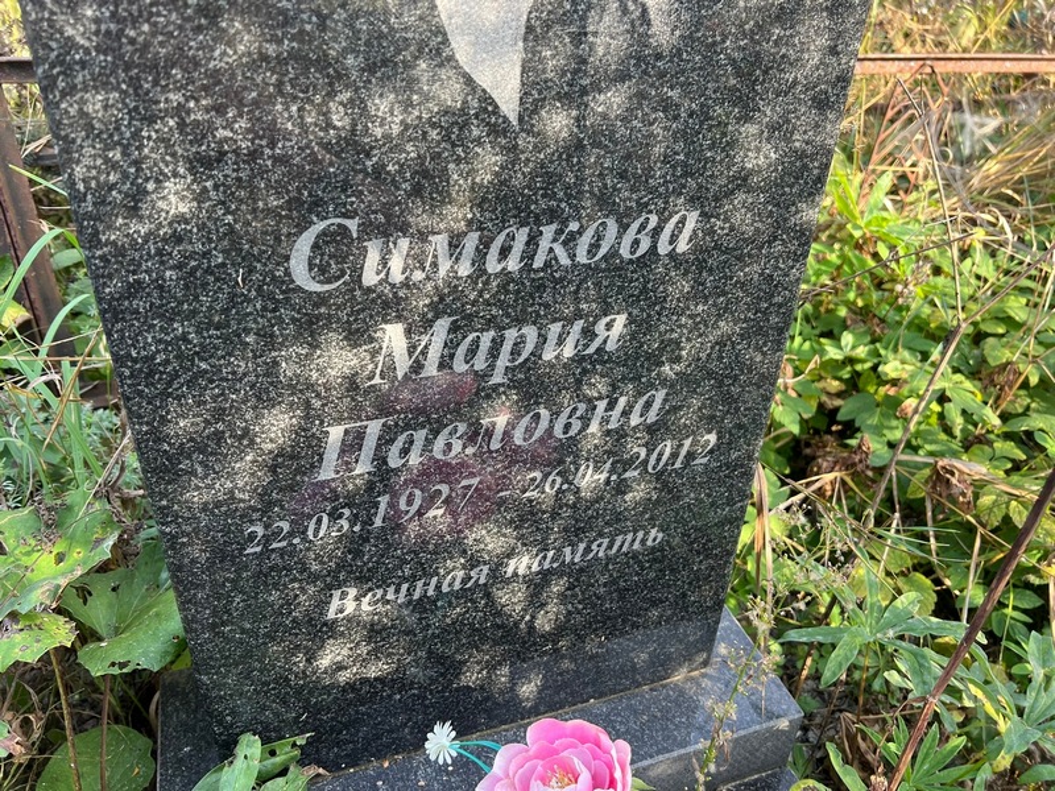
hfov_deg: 67.3
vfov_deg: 53.1
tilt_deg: -31.6
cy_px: 396
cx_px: 528
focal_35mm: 26
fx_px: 792
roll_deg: -1.4
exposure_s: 1/131
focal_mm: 5.7
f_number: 1.5
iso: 32
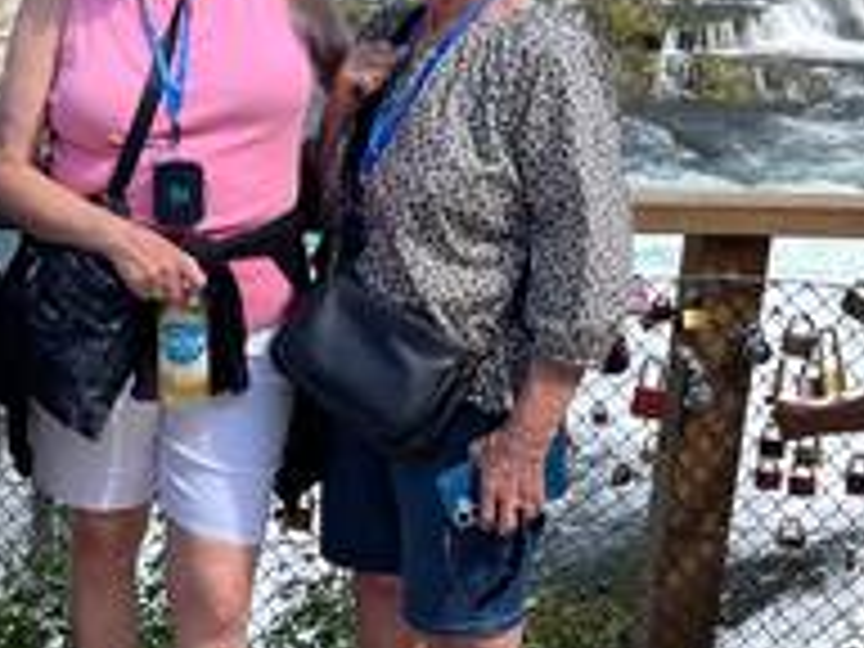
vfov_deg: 22.4
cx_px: -180
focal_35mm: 65
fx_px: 1622
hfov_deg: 26.4
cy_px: 162
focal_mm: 5.1
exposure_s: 1/2463
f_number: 1.6
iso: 50
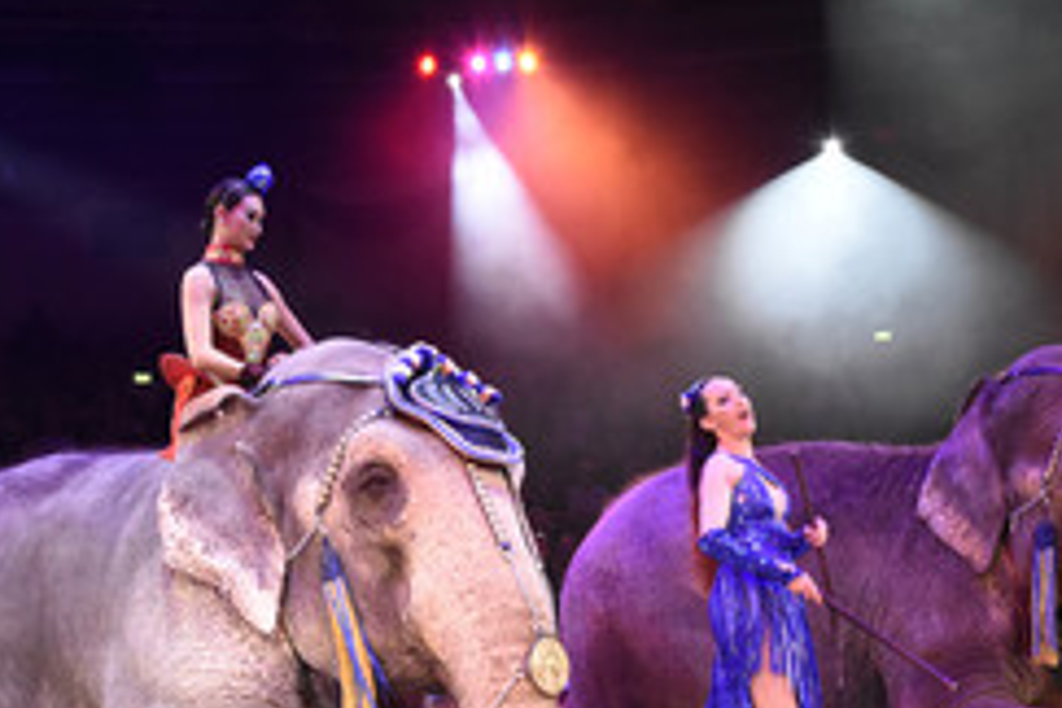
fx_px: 1886
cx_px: 487
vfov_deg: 21.1
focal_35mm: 64
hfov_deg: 31.4
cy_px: 529
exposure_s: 1/160
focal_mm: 23
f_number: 6.3
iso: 3200
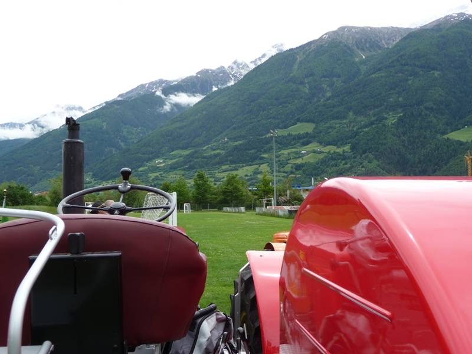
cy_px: 177
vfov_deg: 36.0
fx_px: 545
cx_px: 236
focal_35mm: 40
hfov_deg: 46.8
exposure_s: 1/400
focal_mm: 6.7
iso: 100
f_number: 3.9
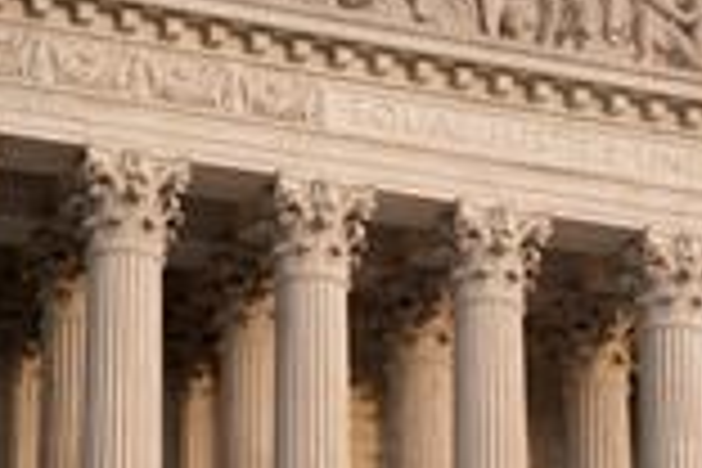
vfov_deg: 10.3
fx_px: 2515
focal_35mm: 129
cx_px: 477
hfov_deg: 15.8
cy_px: 655
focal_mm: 31
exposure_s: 1/250
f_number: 11
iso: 640
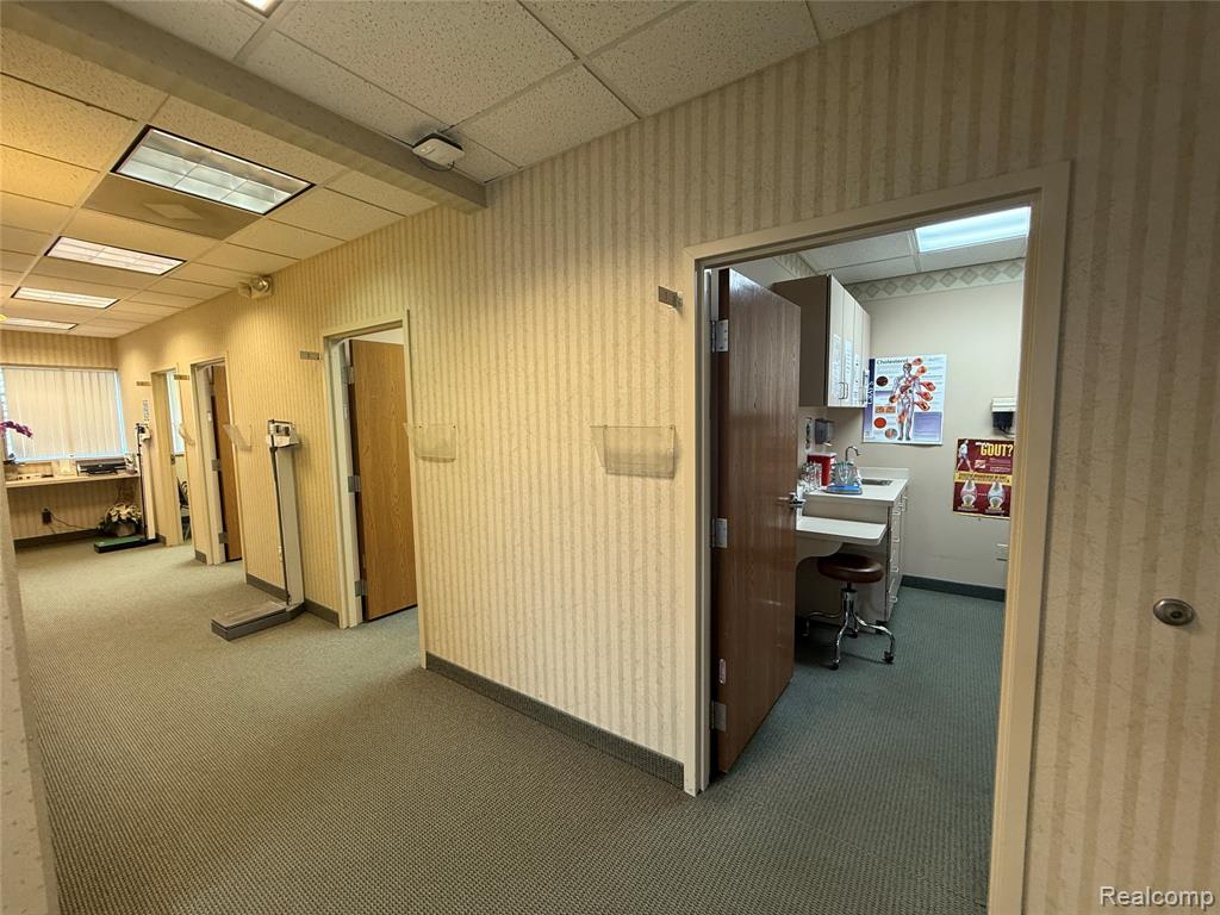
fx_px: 493
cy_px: 458
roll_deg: +0.6
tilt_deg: -4.9
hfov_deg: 102.1
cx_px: 610
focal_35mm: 14
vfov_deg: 85.7
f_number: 2.2
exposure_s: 1/60
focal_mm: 2.22
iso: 200
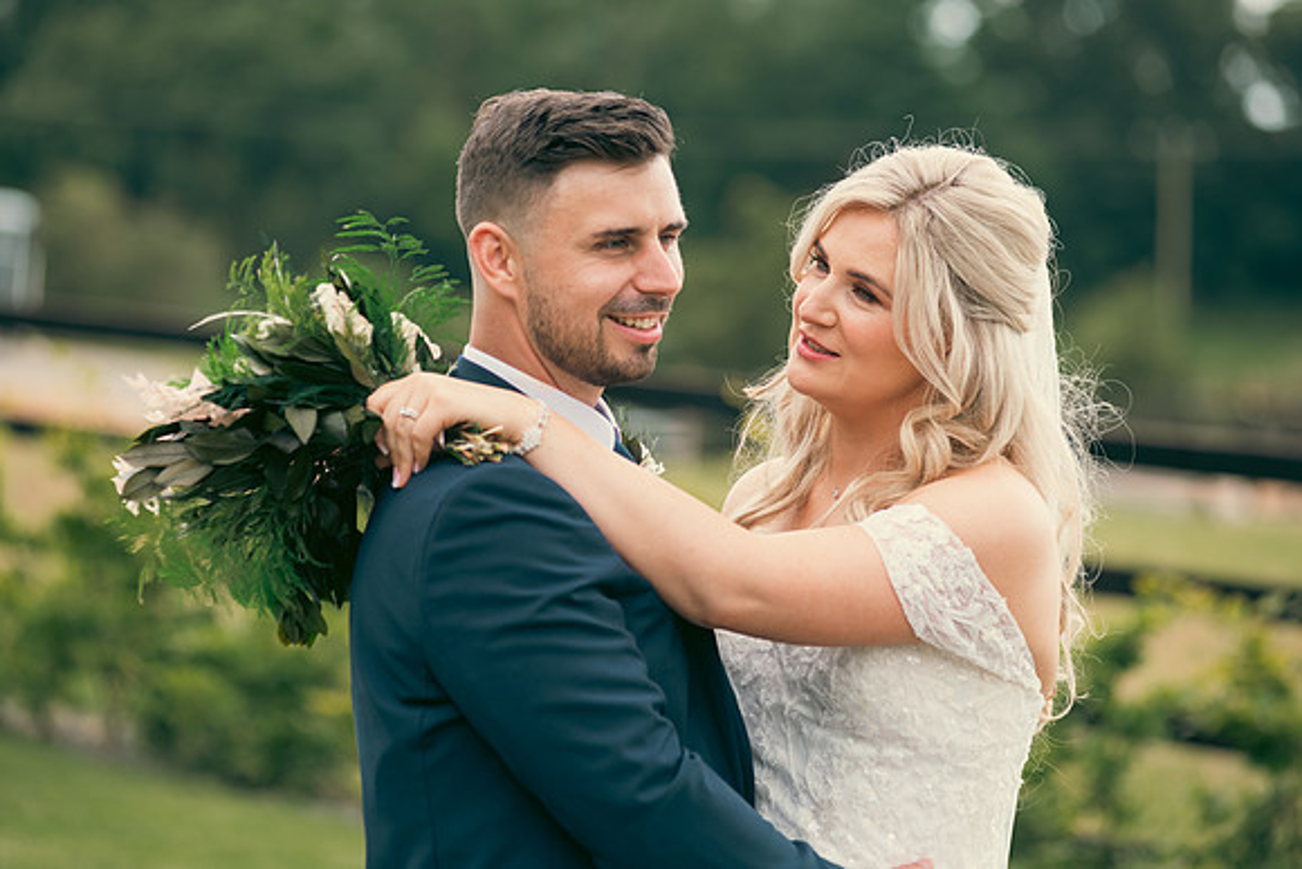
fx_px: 5245
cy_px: 434
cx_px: 651
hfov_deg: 14.2
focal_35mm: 145
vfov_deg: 9.5
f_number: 3.5
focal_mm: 145
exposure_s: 1/320
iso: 125
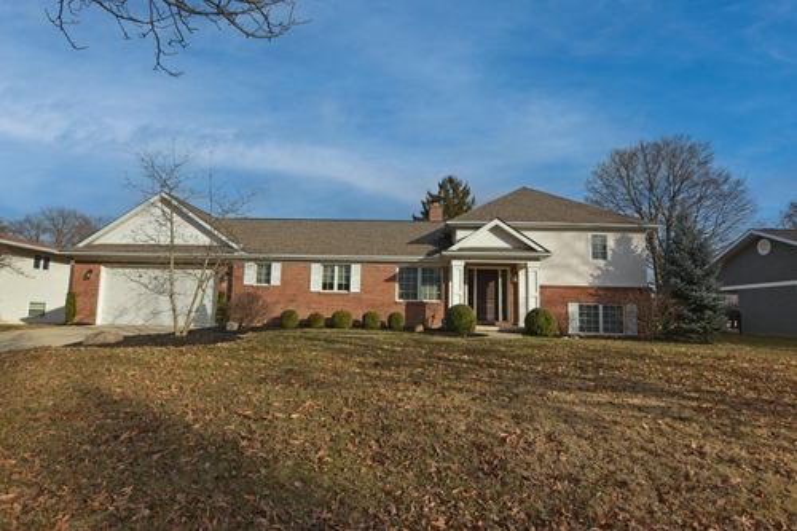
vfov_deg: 63.2
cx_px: 398
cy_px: 266
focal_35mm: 20
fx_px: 432
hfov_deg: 85.4
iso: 100
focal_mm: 13
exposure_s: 1/320
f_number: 9
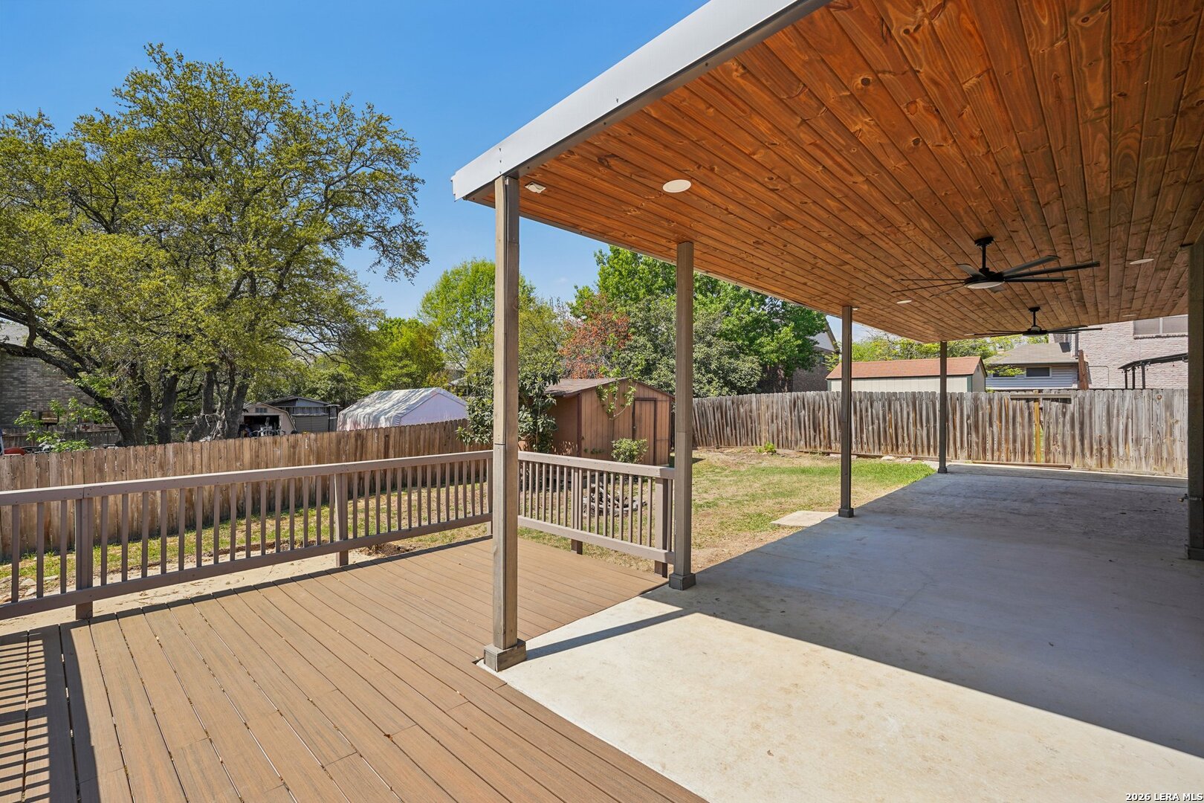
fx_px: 552
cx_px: 602
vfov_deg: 72.1
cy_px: 402
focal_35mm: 16
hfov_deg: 95.0
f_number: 8
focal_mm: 16.5
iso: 100
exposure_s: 1/250
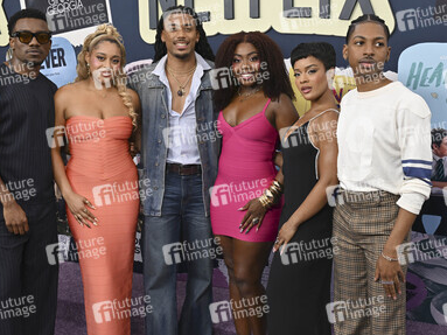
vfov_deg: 33.6
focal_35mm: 43
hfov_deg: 43.8
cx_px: 208
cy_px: 163
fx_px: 555
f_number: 5.6
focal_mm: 38
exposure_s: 1/250
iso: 800
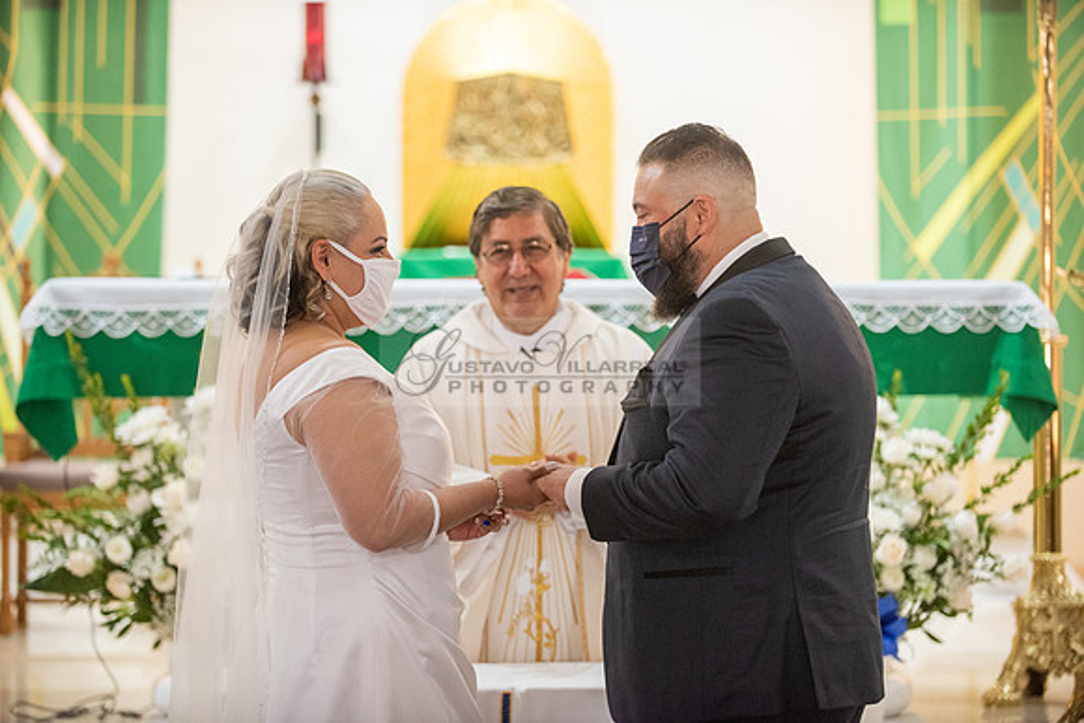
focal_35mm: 116
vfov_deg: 11.8
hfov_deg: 17.6
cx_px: 542
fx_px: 3494
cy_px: 362
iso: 2000
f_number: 2.8
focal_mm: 116
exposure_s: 1/160
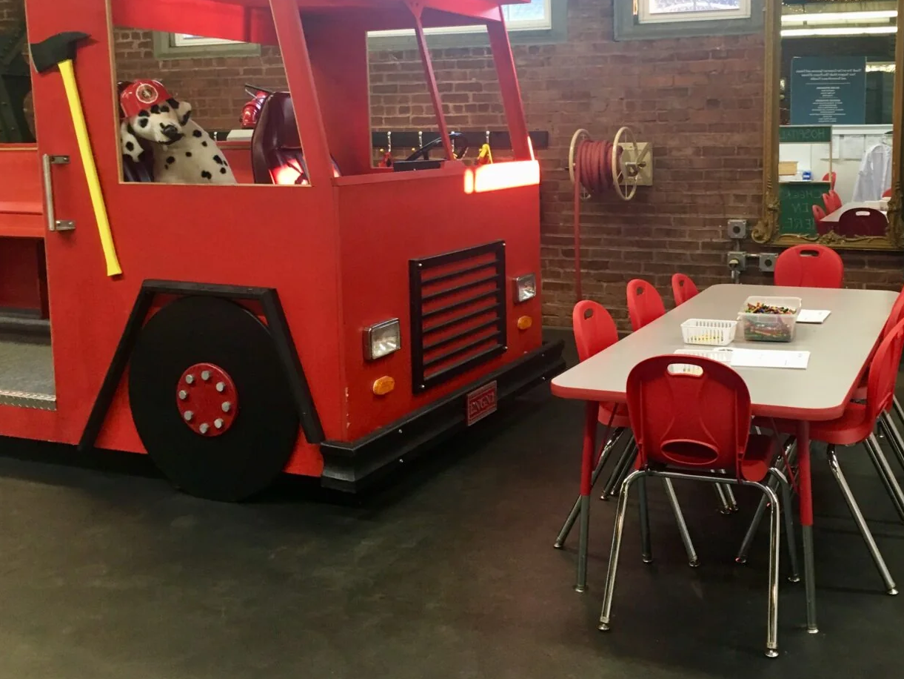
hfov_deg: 48.5
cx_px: 566
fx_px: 992
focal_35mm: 38
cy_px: 253
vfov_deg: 37.5
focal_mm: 4.15
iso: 100
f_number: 2.2
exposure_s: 1/30
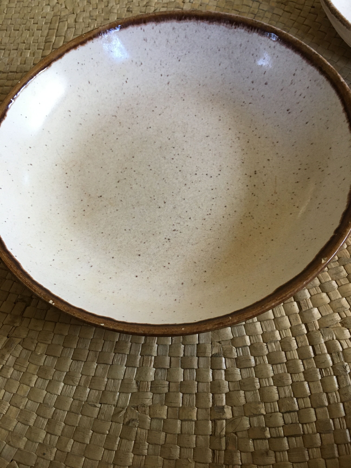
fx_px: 392
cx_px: 176
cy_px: 234
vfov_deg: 61.7
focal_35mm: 29
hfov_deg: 48.2
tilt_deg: -62.5
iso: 100
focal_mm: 4.15
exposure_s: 1/30
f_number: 2.2
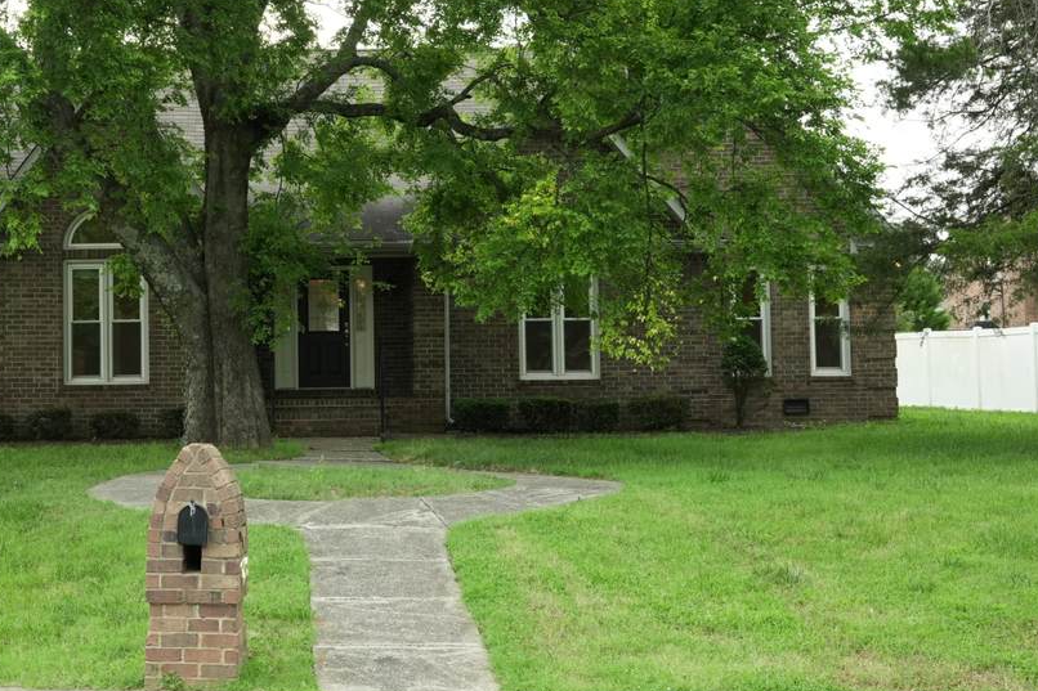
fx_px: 1557
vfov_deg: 25.0
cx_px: 310
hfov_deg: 36.3
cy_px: 288
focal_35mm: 54
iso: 1600
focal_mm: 34
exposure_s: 1/160
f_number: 7.1
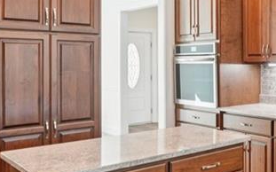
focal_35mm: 47
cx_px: 265
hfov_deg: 38.6
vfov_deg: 27.3
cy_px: 61
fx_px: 353
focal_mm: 14
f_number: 8
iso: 320
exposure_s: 1/20
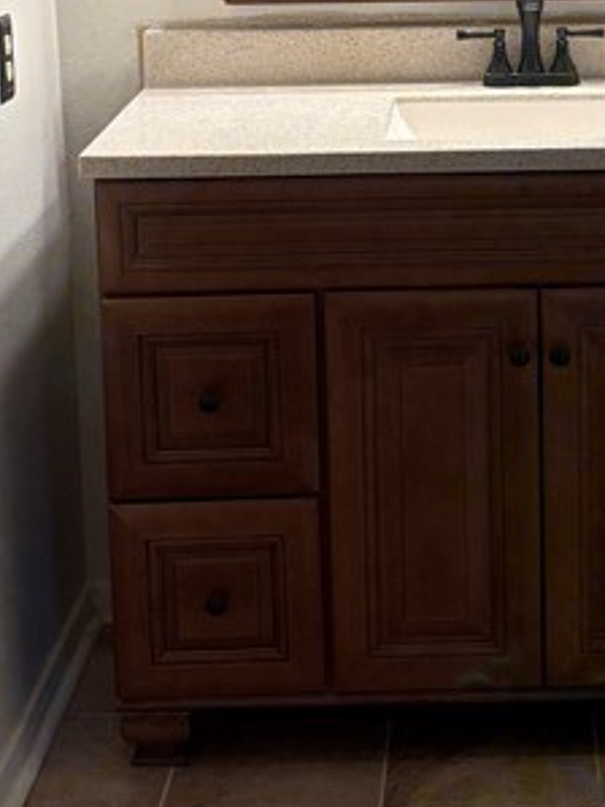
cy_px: 81
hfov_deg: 16.3
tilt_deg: -9.2
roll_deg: +1.4
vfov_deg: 21.5
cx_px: 559
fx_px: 2075
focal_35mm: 89
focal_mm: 5.96
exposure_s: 1/136
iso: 125
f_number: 1.6
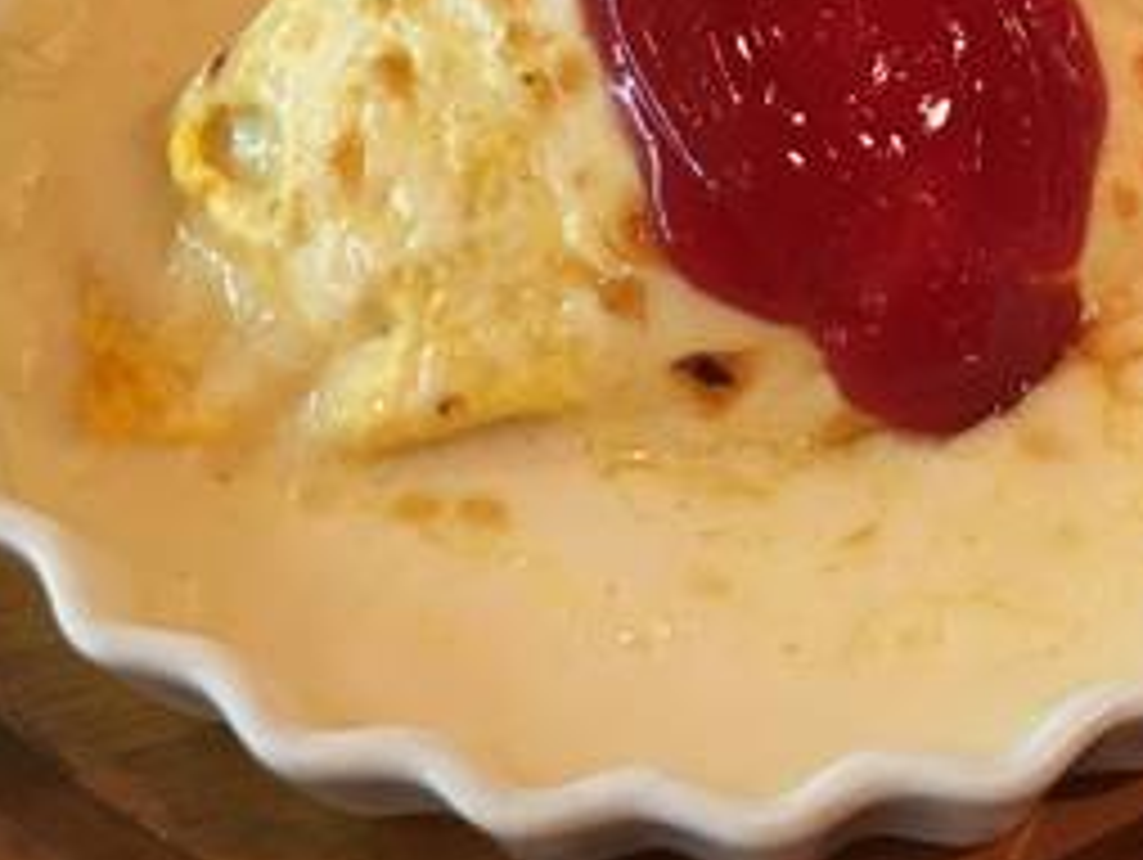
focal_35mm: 73
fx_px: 2413
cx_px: 1210
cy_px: -113
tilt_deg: -47.2
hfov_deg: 25.0
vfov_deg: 19.3
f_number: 2.2
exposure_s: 1/30
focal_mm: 4.15
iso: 125
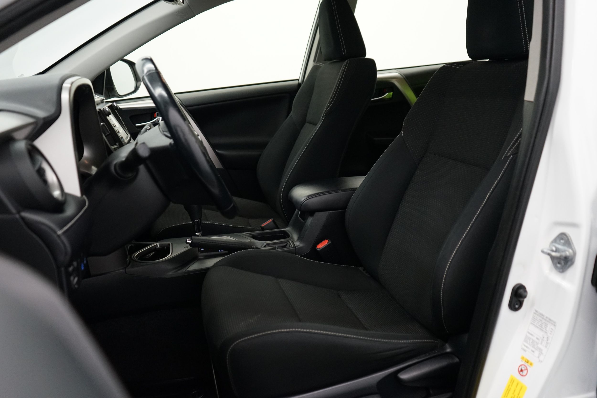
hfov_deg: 63.7
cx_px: 298
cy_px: 199
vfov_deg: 45.0
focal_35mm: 29
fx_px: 481
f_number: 3.5
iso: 2500
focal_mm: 29
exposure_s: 1/160
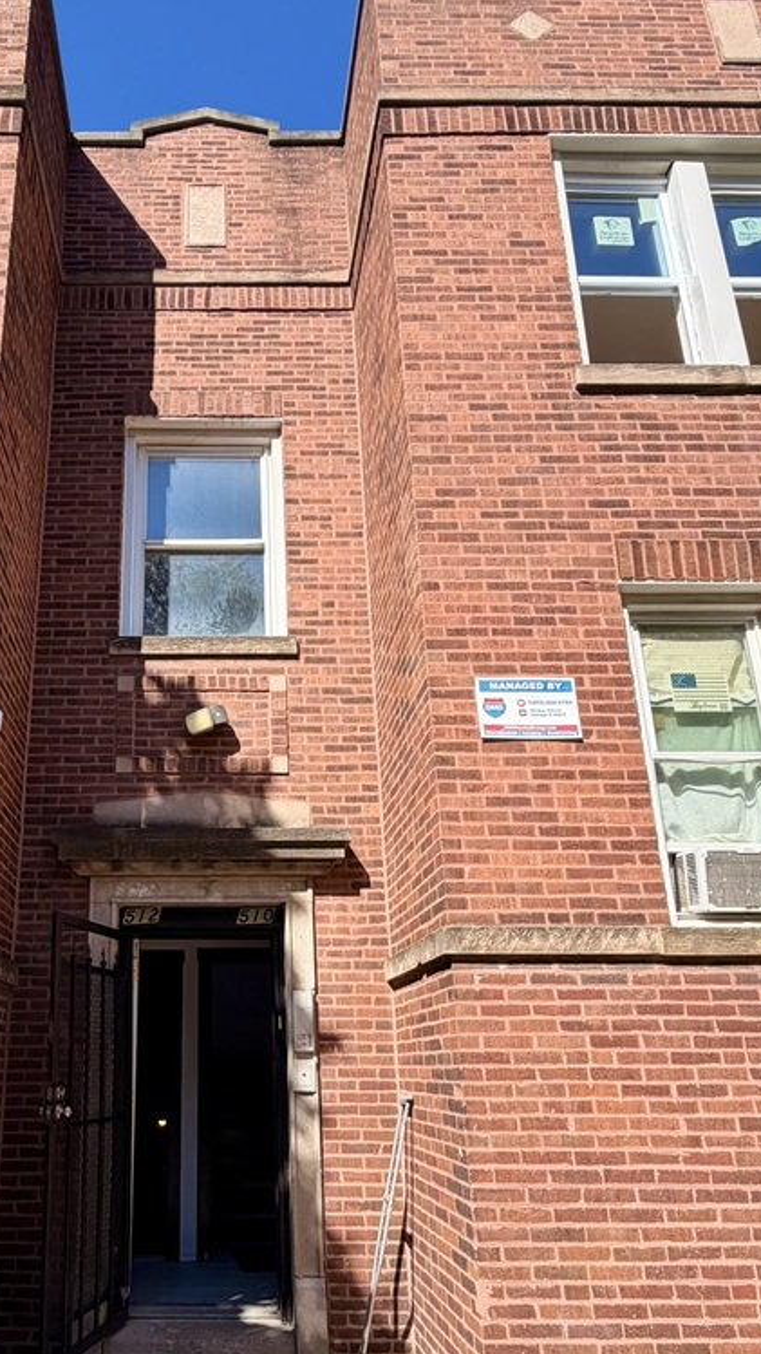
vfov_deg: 79.5
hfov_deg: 49.9
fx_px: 790
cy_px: 859
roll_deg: -0.1
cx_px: 215
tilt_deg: +14.9
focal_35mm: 22
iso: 40
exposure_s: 1/770
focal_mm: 2.22
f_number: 2.2
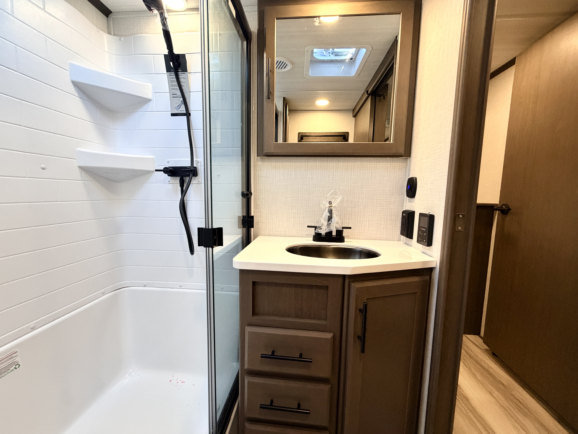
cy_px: 217
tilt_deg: -6.9
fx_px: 234
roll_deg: +1.7
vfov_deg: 85.7
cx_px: 289
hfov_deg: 102.1
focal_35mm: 14
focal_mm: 2.22
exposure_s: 1/87
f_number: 2.2
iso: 320
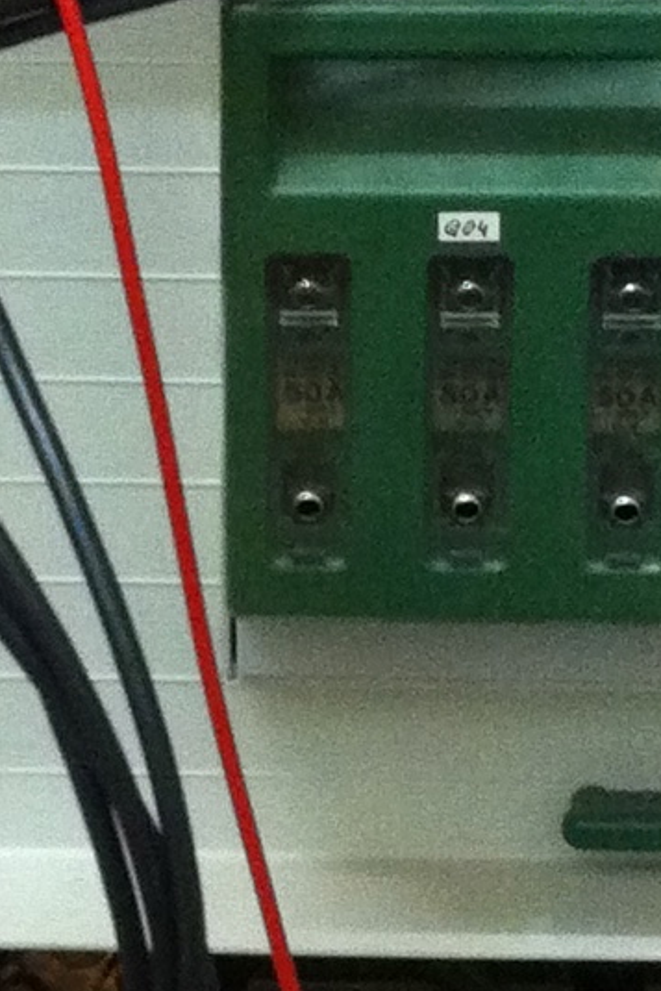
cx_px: 100
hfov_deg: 7.8
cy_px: 398
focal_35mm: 176
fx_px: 4844
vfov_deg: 11.7
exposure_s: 1/15
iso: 400
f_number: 2.8
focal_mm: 3.85
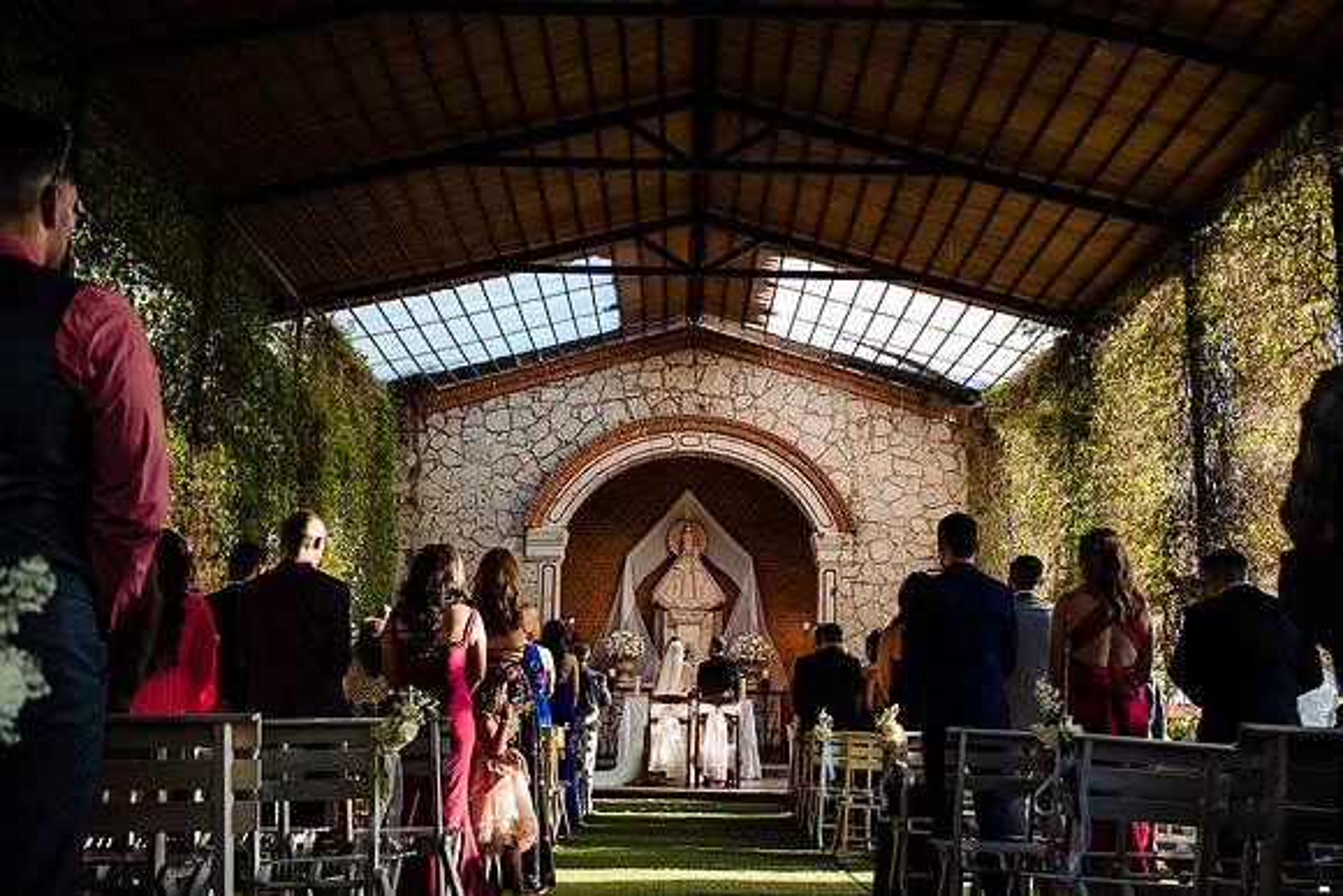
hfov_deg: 52.8
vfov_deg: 36.7
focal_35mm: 36
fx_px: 1351
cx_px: 671
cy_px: 477
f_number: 3.5
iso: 800
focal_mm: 34
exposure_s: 1/250
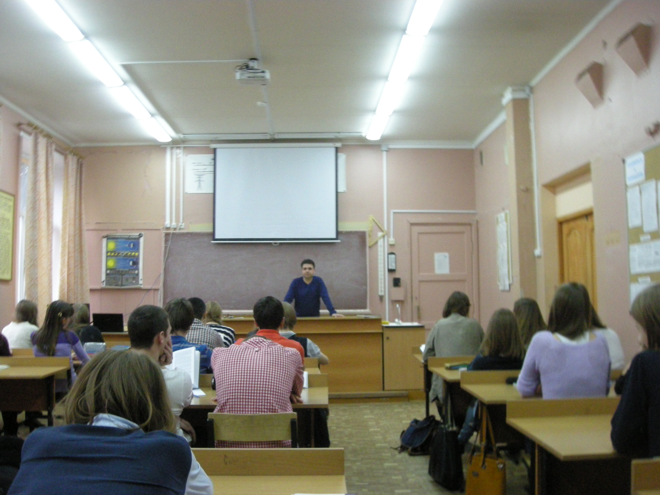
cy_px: 248
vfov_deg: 40.7
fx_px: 667
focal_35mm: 35
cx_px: 330
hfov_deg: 52.6
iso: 400
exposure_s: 1/43.8
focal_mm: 5.7
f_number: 2.8
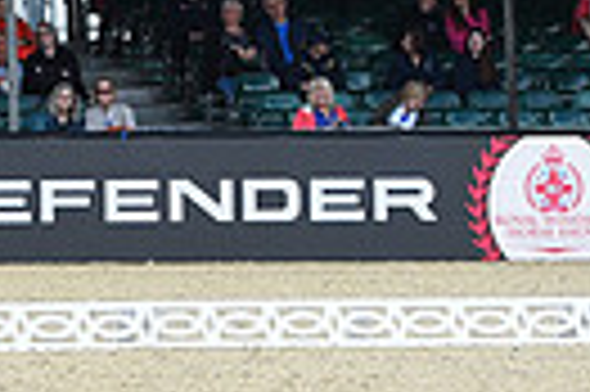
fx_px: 7268
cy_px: -266
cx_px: -608
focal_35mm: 444
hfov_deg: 4.6
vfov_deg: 3.1
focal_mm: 100
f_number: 5
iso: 800
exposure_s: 1/1600
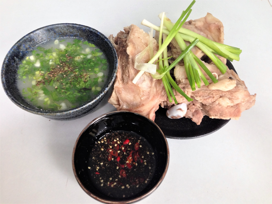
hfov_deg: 55.4
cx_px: 136
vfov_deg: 42.9
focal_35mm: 33
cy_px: 102
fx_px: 259
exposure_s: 1/20
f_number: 2.4
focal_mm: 4.12
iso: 160
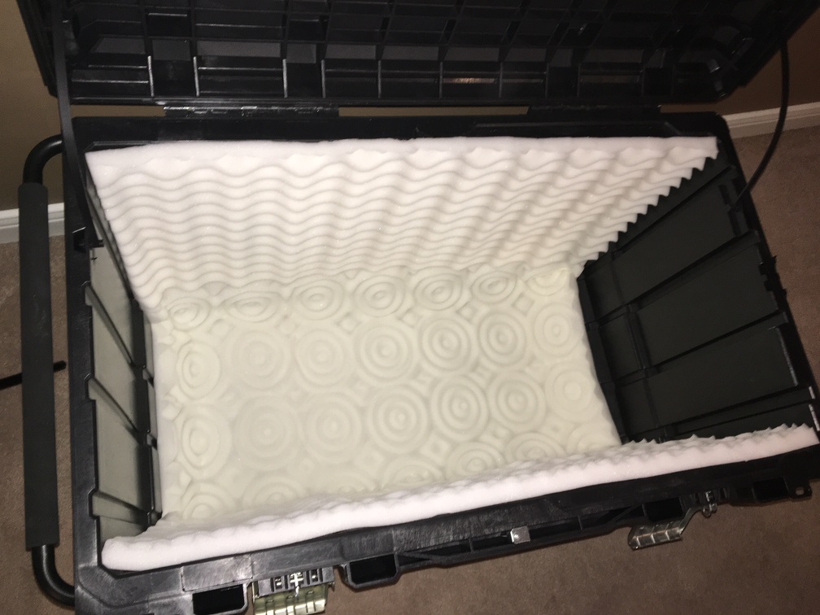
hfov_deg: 61.7
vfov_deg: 48.2
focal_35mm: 29
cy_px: 308
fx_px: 687
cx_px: 410
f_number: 2.2
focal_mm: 4.15
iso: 64
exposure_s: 1/16
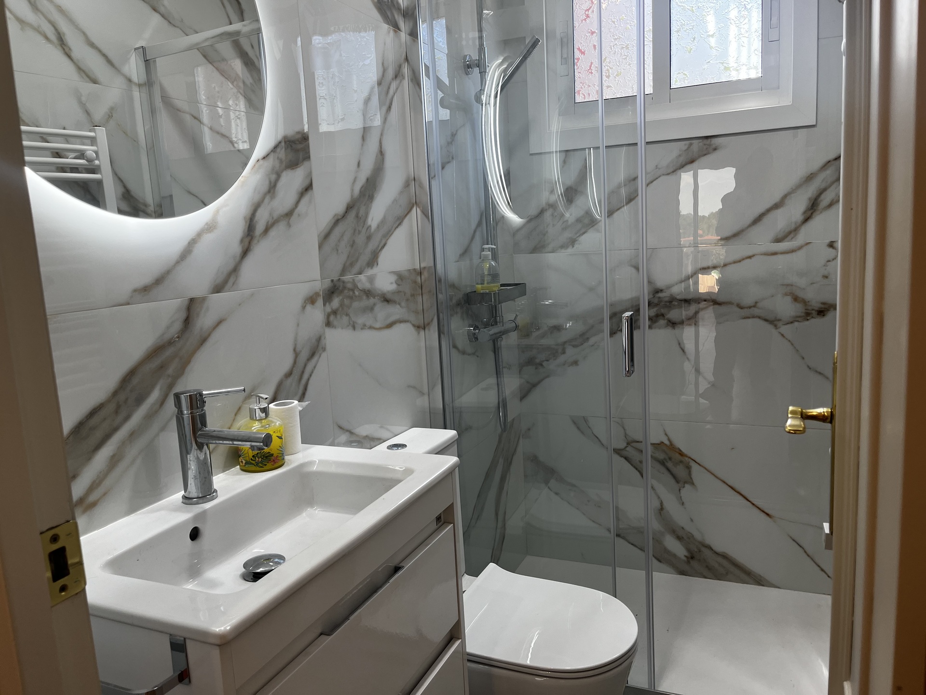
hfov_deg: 67.3
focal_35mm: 26
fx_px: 696
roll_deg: +3.1
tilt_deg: -7.5
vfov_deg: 53.1
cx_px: 463
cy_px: 348
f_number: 1.6
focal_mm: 5.1
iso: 50
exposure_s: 1/142
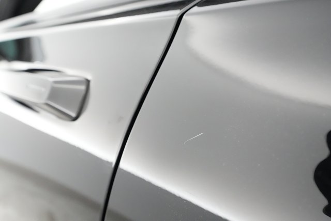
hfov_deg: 65.5
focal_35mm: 28
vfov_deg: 46.4
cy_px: 110
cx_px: 166
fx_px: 257
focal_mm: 28
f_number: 5.6
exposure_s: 1/80
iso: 16000
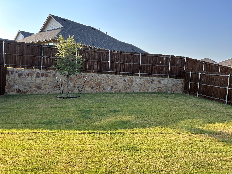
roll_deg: -3.1
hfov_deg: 67.3
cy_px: 87
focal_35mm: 26
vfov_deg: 53.1
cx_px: 116
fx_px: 174
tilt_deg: -4.6
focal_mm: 5.7
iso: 50
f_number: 1.5
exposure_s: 1/1488
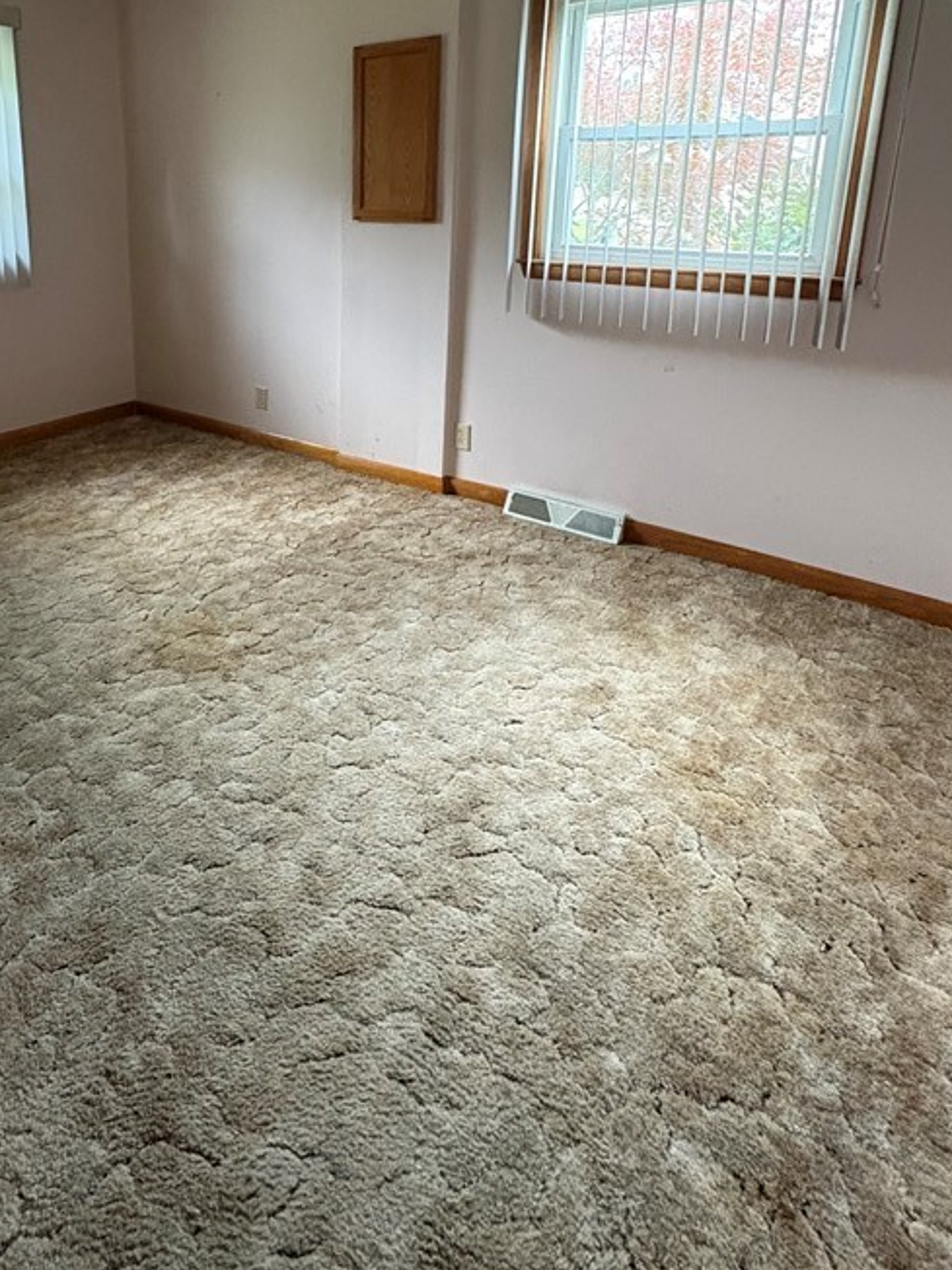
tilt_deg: -12.9
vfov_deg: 72.8
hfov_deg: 59.2
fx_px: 807
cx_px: 292
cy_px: 372
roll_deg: +0.3
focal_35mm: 22
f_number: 2.2
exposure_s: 1/60
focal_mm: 2.22
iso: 640
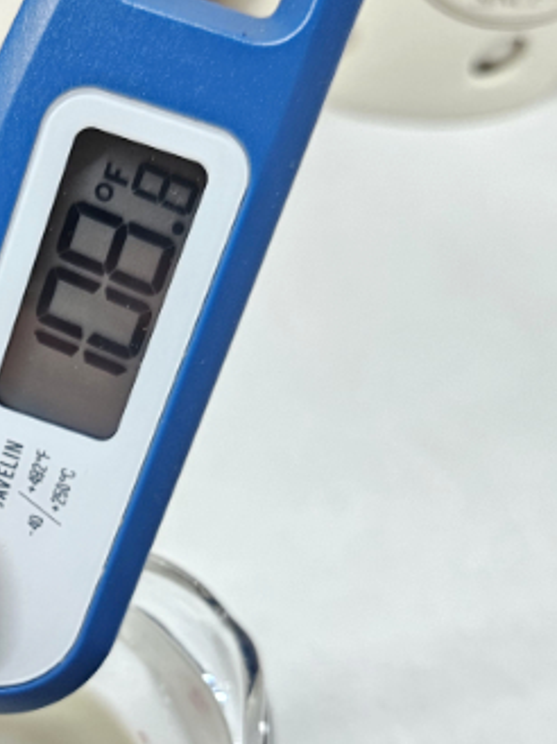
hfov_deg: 24.7
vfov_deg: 33.6
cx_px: -20
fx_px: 1204
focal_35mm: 56
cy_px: 572
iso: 320
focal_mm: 5.4
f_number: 1.8
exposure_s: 1/120
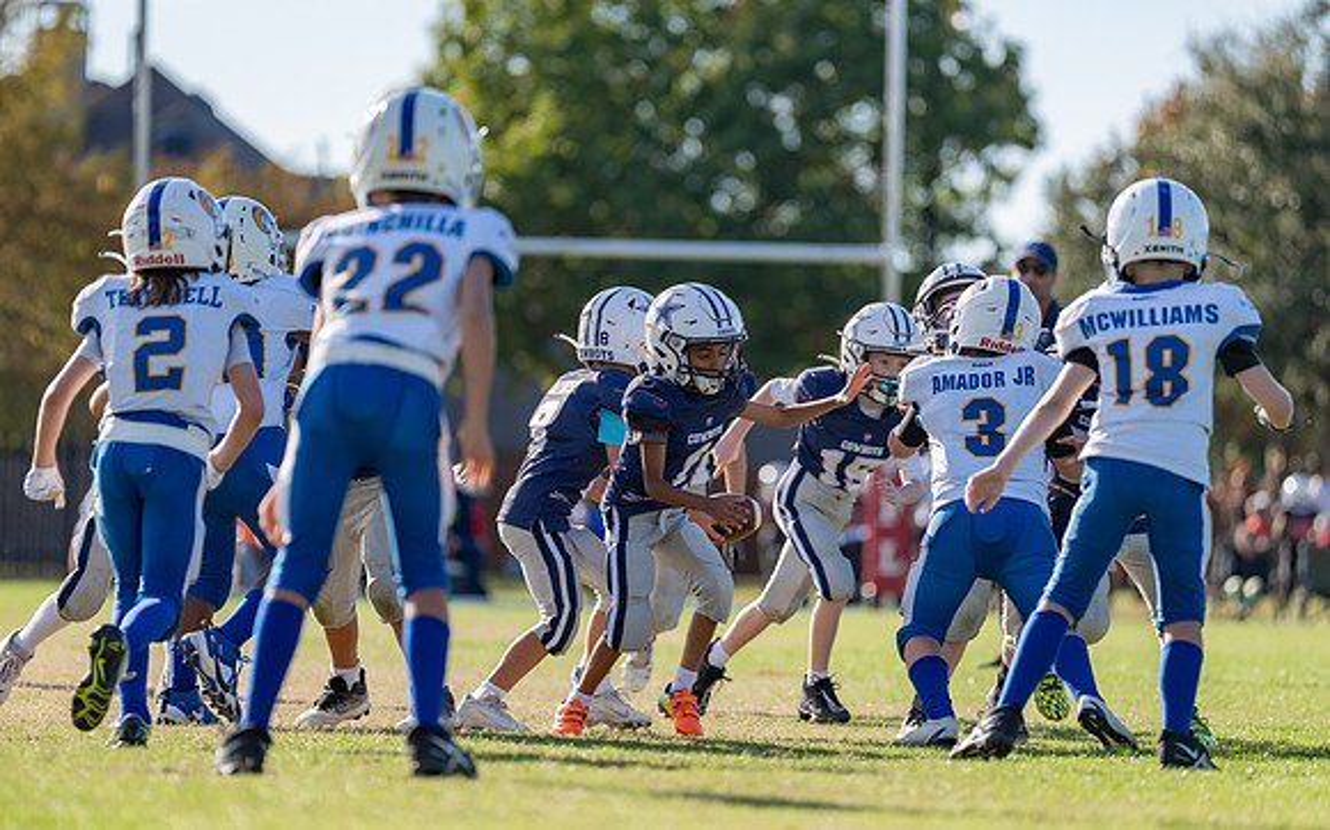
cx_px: 667
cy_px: 414
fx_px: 9980
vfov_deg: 4.8
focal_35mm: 275
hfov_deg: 7.6
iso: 125
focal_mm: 200
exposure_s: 1/1600
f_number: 2.8
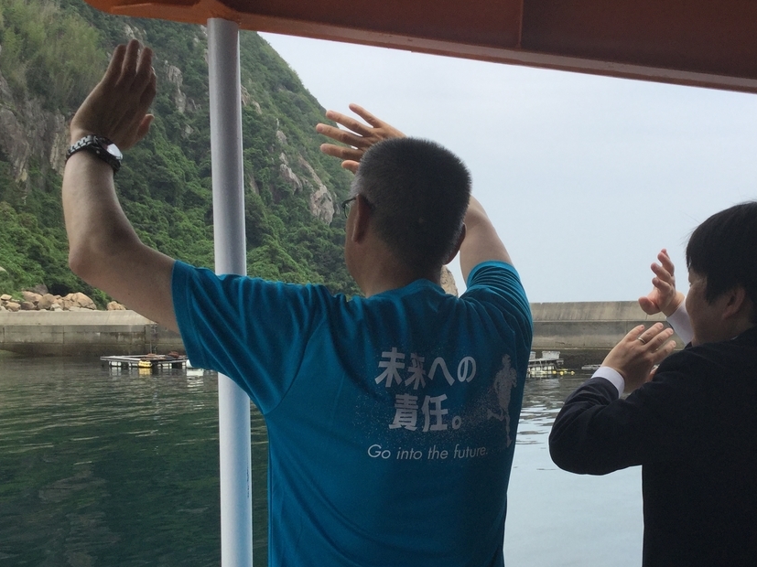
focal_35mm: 45
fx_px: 984
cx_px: 511
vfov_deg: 31.9
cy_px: 373
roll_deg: -0.5
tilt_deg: -4.1
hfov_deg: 41.5
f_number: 2.4
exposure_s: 1/1058
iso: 25
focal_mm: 3.3
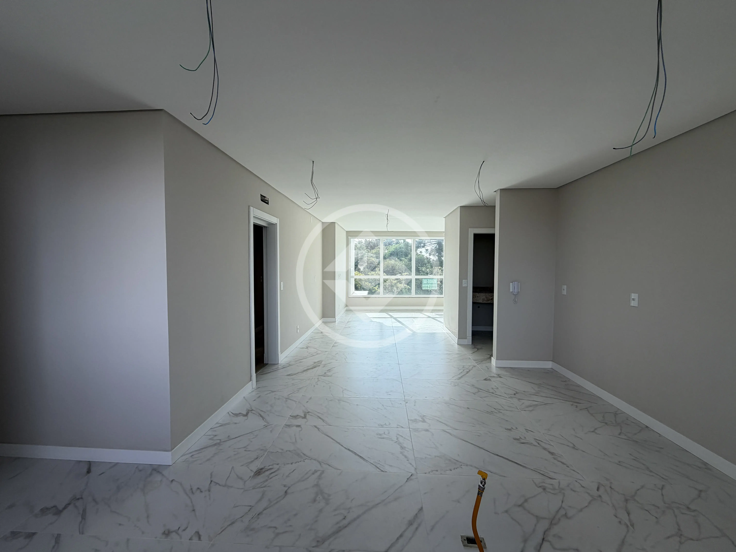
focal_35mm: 14
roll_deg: -0.1
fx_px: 298
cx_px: 368
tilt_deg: -2.1
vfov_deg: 85.7
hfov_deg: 102.1
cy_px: 276
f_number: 2.2
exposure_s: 1/233
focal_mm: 2.22
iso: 40
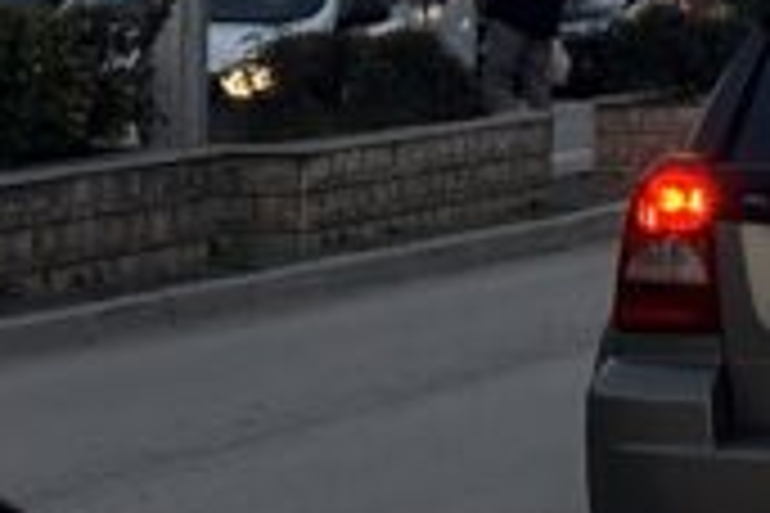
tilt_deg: +3.7
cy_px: -734
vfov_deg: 5.3
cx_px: 1400
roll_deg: -0.2
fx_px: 5411
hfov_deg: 7.9
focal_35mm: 253
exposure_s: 1/246
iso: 32
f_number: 1.6
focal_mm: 5.96
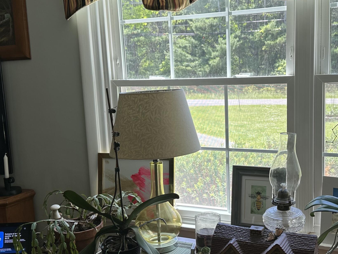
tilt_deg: -8.6
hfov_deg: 42.6
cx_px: 214
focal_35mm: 44
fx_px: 430
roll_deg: +0.8
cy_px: 142
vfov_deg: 32.8
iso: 80
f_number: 1.78
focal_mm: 6.86
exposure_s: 1/290
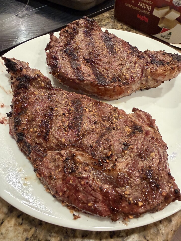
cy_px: 120
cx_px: 90
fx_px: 167
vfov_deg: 71.6
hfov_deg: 56.8
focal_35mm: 24
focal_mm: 2.22
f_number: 2.2
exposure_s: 1/60
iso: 640
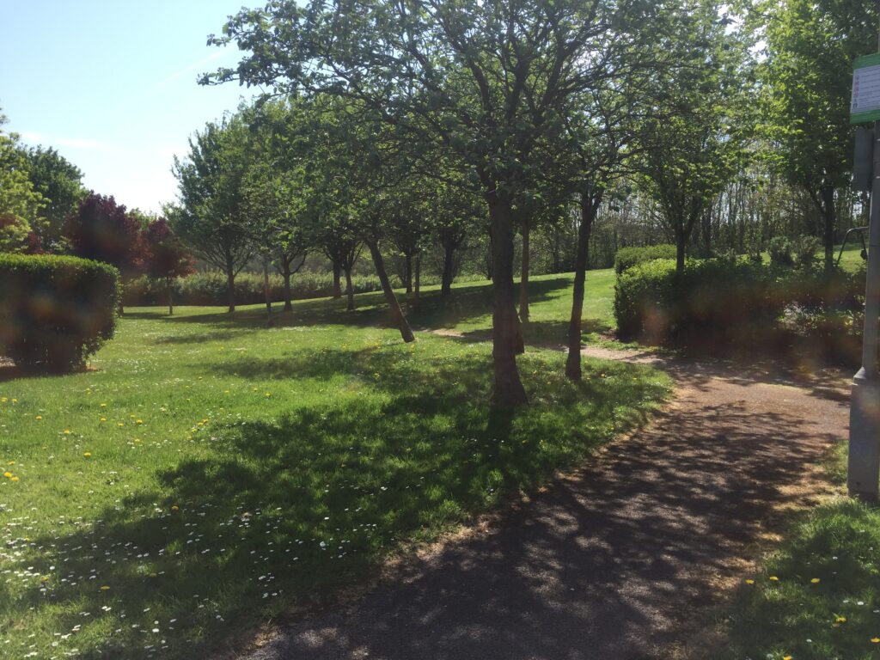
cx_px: 440
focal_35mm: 29
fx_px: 737
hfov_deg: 61.7
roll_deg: -0.6
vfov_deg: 48.2
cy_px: 330
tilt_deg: -5.4
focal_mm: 4.15
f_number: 2.2
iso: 32
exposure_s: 1/1412
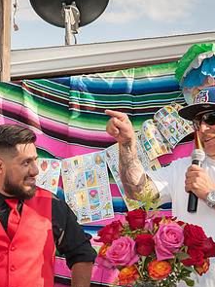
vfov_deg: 18.5
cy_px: 185
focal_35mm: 106
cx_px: 15
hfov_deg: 13.8
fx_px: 878
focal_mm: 56
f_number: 10
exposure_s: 1/250
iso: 200
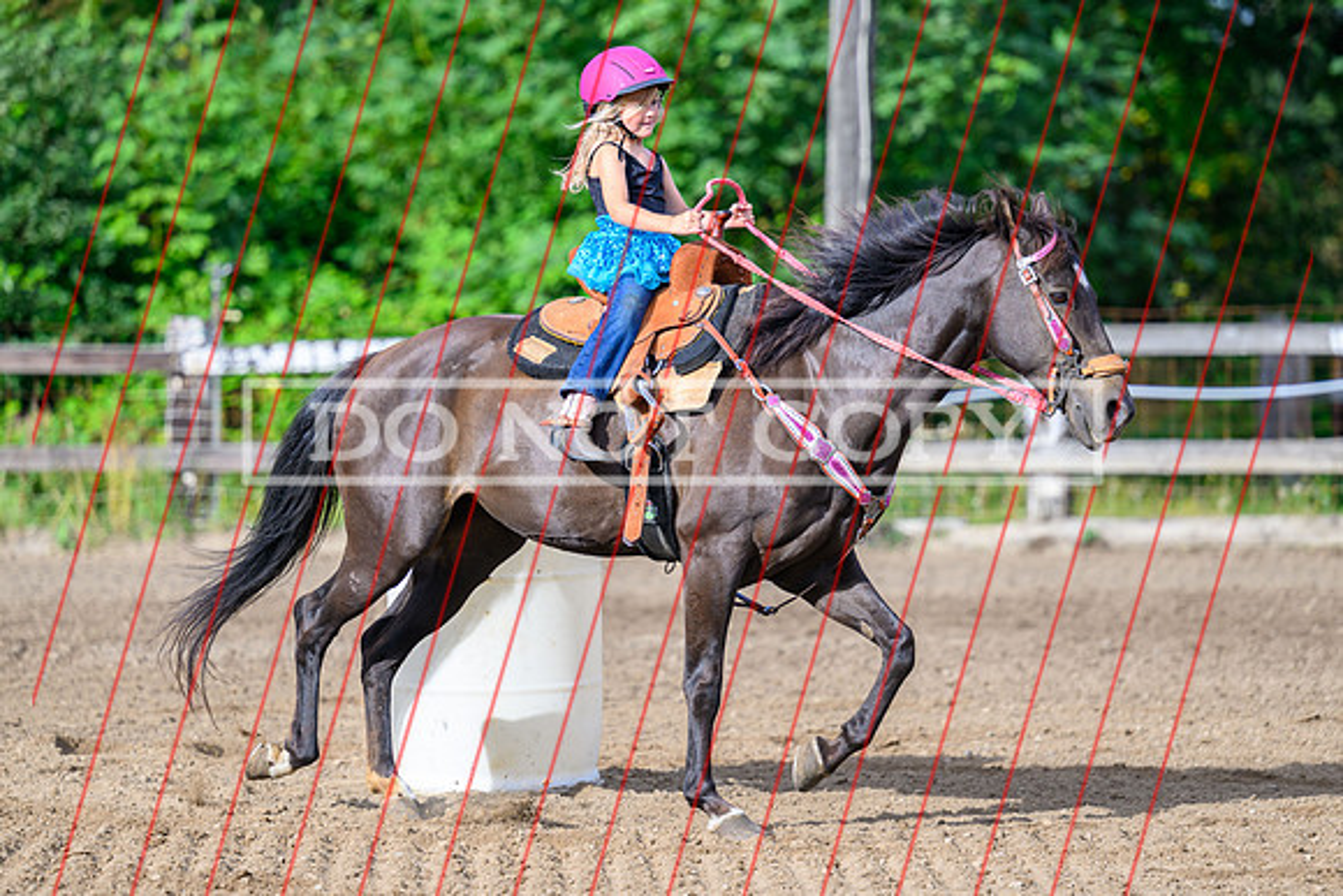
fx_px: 7148
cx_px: 620
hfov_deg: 10.7
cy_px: 411
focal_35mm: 192
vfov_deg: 7.2
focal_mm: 150
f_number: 2.8
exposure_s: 1/1600
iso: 400
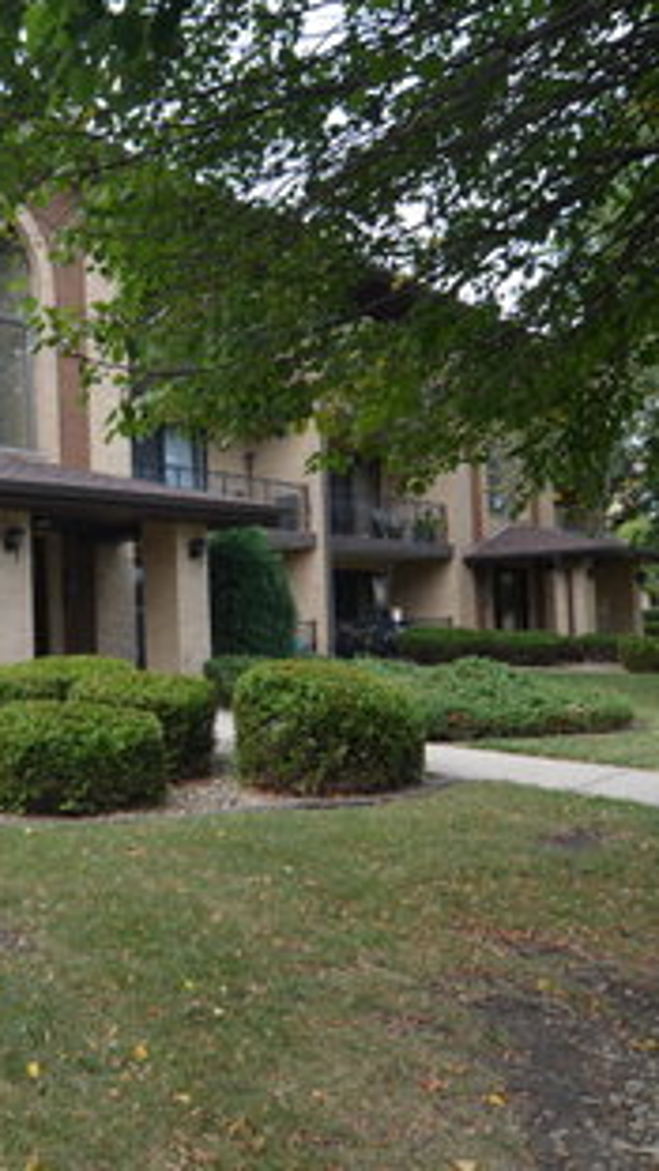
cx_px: 26
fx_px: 901
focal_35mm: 29
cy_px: 595
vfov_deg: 66.1
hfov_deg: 36.8
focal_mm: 12
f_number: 6.3
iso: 200
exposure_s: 1/160
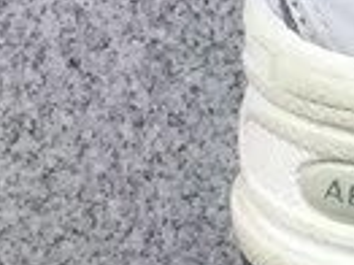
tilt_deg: -19.8
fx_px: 2176
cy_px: 256
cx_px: 986
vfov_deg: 6.9
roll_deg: -0.2
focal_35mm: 213
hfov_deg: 8.2
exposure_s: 1/529
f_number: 2.4
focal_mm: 3.3
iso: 25
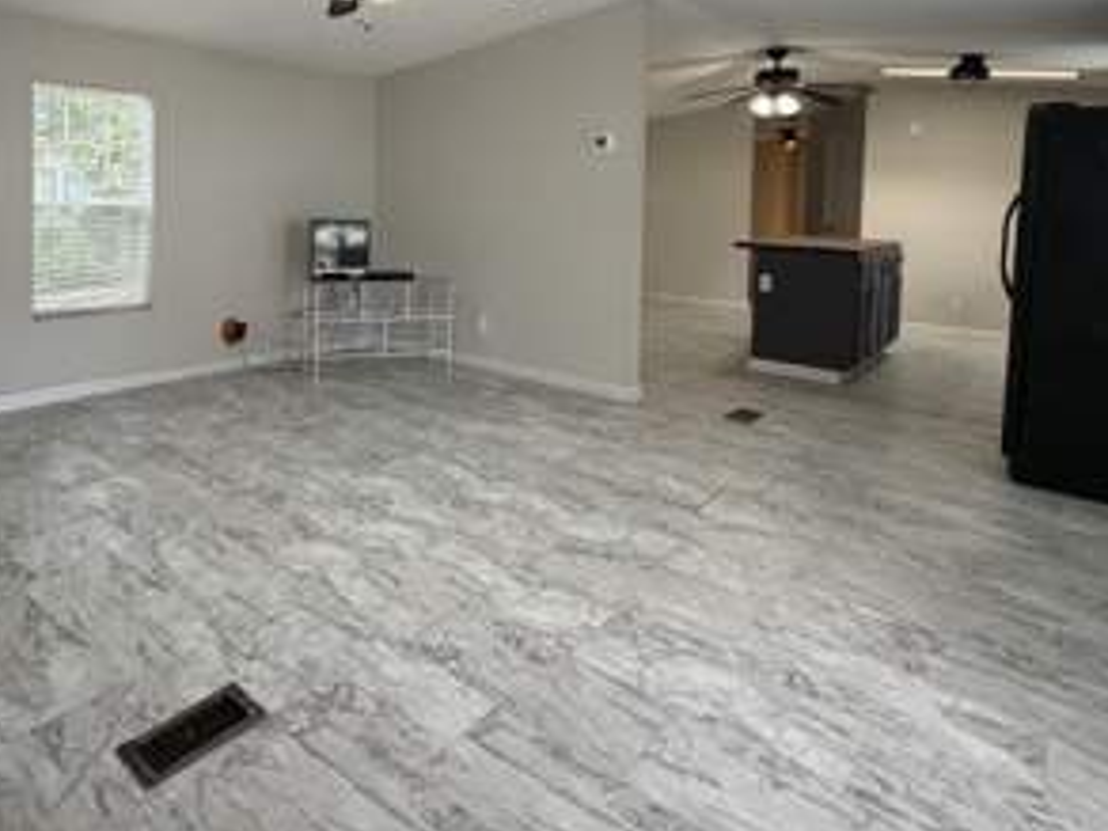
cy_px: 214
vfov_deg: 56.2
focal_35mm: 23
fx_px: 736
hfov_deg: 70.8
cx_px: 334
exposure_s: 1/121
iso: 250
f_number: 2.2
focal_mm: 2.22
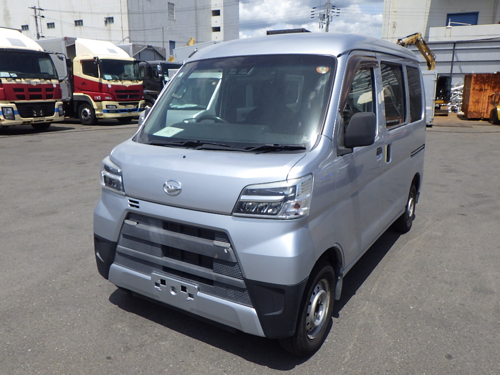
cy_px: 188
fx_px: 404
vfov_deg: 49.7
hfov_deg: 63.4
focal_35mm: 28
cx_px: 250
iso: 125
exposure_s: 1/1250
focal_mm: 5
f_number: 4.2
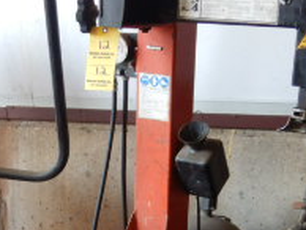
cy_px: 260
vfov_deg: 18.0
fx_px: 699
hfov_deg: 24.6
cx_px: 121
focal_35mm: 79
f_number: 2.8
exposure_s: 1/60
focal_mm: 4.3
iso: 125
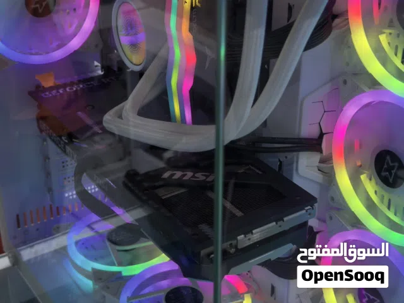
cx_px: 202
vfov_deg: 40.7
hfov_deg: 52.6
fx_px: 408
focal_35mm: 35
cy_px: 152
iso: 64
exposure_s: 1/338
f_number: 1.78
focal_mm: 6.76
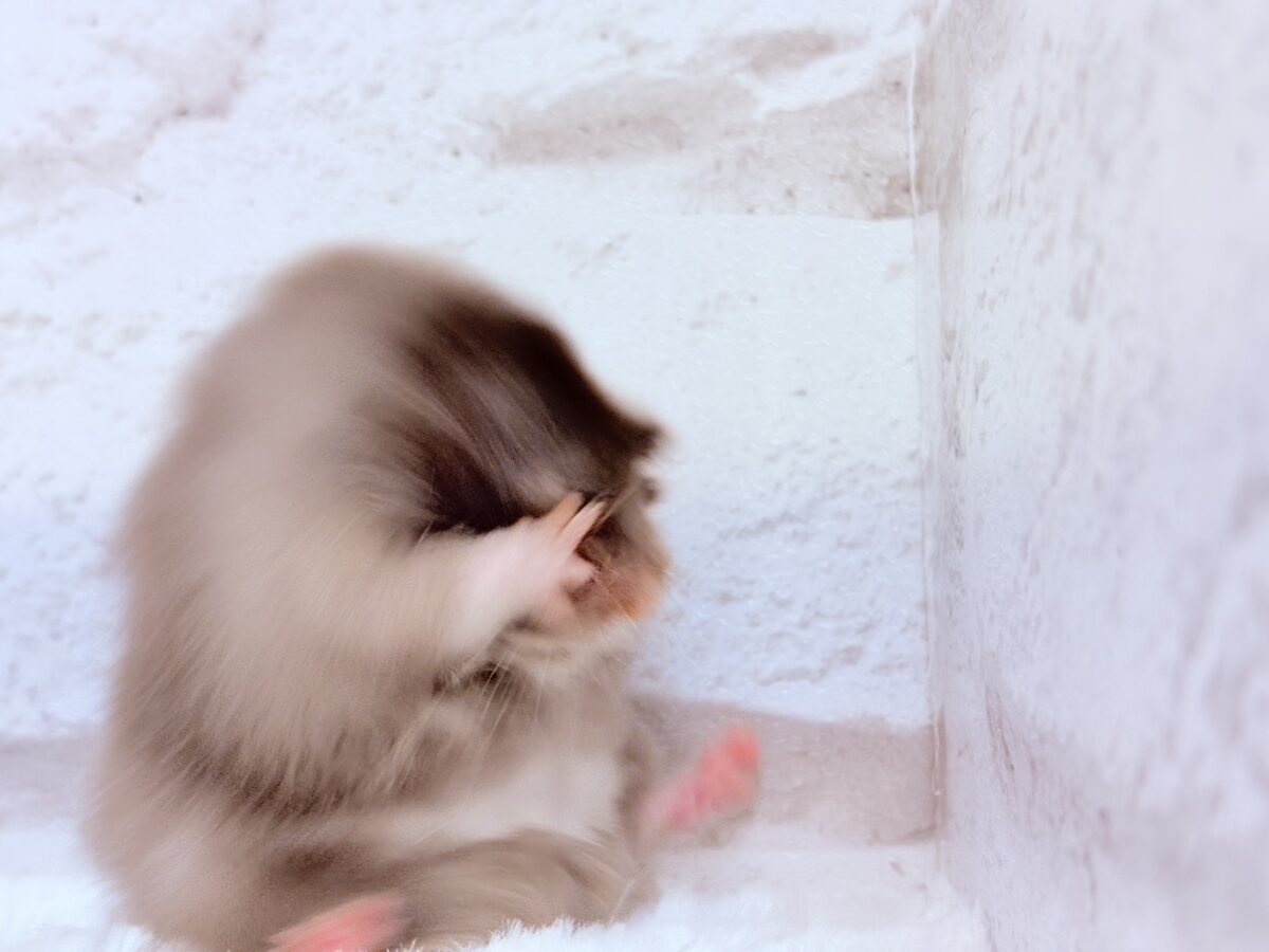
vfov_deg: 28.0
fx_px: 1906
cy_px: 476
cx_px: 634
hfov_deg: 36.8
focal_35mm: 52
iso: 100
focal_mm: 5.96
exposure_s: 1/50
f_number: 1.6
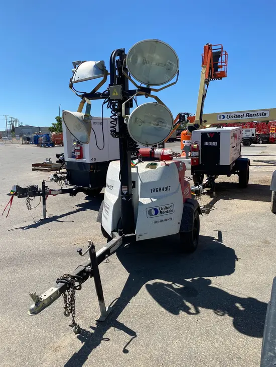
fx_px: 276
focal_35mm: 26
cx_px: 138
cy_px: 184
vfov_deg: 67.3
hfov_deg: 53.1
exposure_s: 1/2890
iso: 32
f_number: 1.8
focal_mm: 4.25
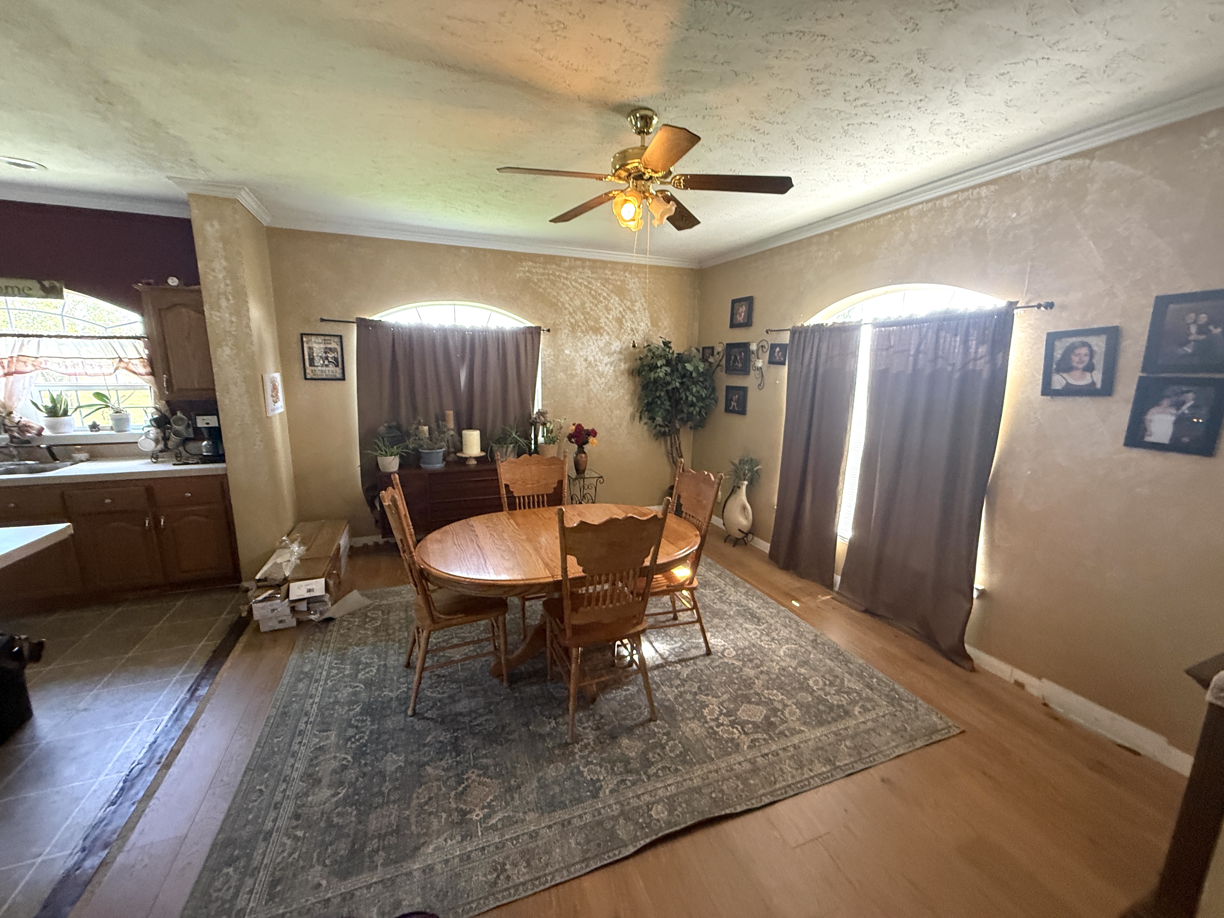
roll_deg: -1.8
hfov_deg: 102.1
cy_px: 459
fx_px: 495
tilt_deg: -10.8
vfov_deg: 85.7
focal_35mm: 14
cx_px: 612
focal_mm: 2.22
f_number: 2.2
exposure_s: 1/62
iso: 400
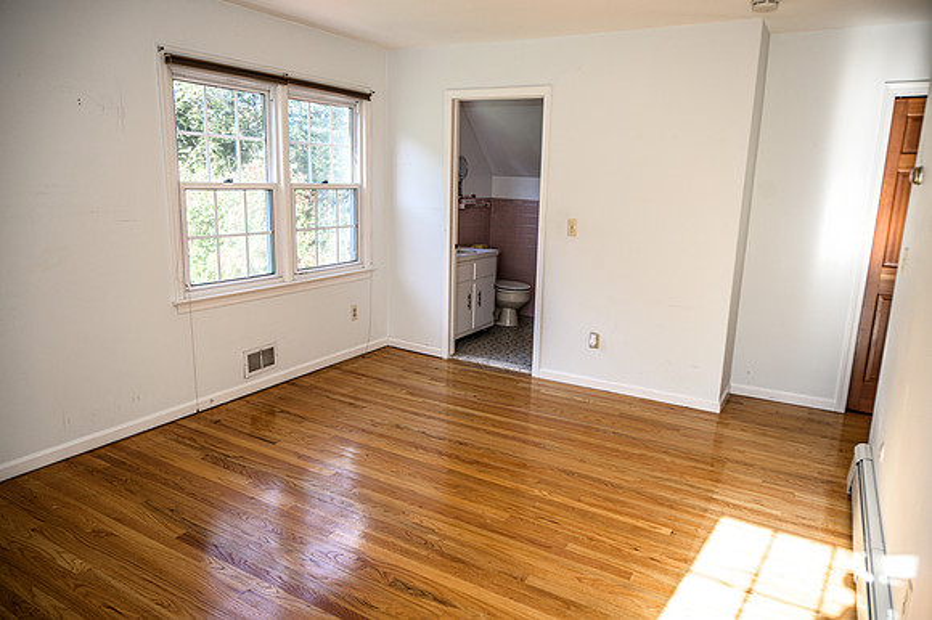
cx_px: 466
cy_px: 310
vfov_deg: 53.1
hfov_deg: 73.8
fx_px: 621
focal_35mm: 24
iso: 400
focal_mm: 24
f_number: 4
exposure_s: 1/125
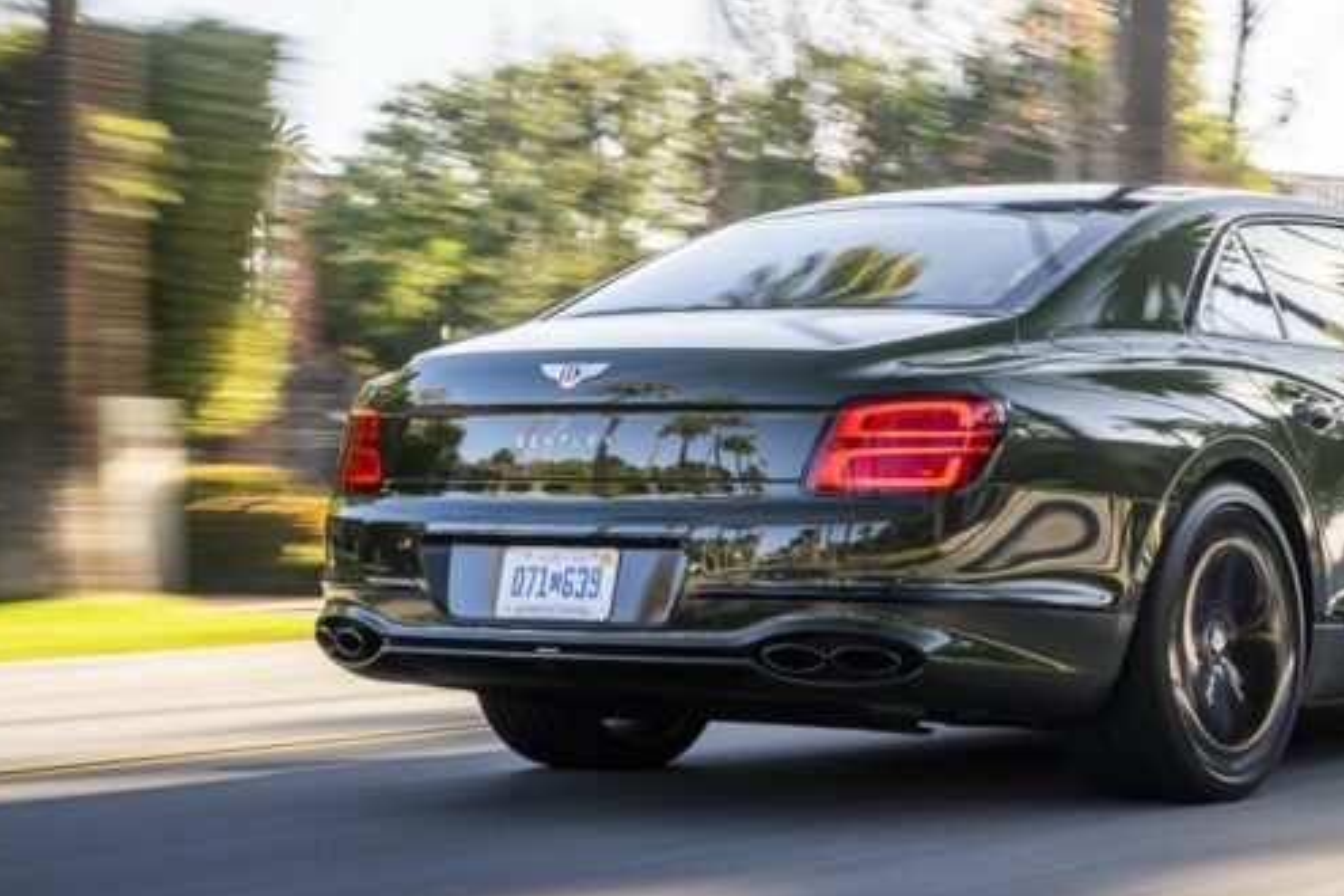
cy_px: 441
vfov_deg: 15.0
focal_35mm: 91
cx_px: 1010
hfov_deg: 22.2
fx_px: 3397
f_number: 8
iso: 32
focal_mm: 44
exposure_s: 1/15
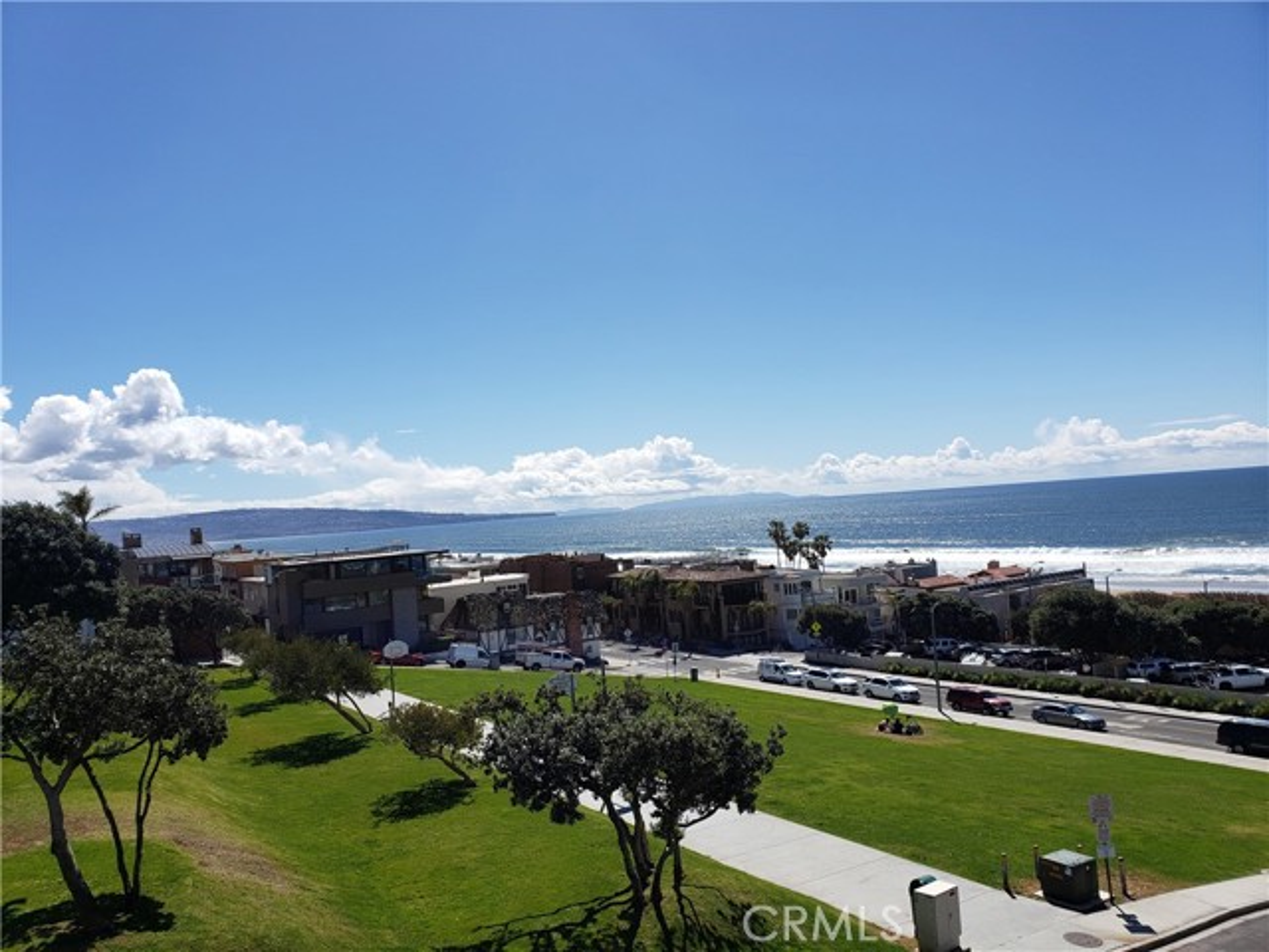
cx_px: 634
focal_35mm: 26
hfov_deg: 67.3
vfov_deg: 53.1
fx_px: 953
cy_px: 476
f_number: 2.4
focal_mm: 4.3
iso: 50
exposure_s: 1/2443
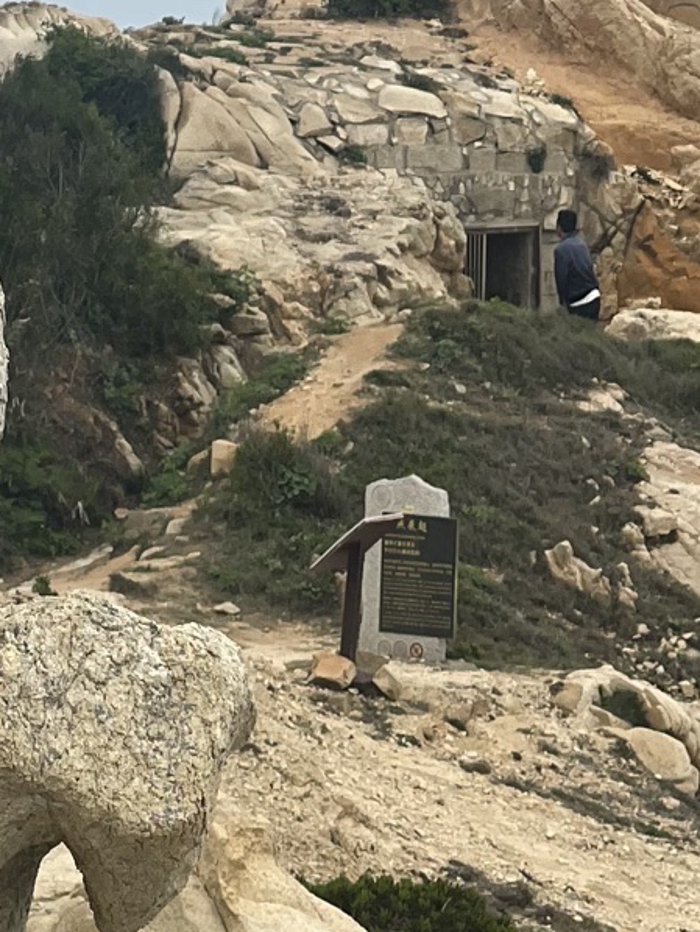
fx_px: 5766
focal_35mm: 214
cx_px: 192
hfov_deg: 6.9
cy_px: 1183
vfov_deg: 9.1
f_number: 2.2
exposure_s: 1/968
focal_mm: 7.5
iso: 20
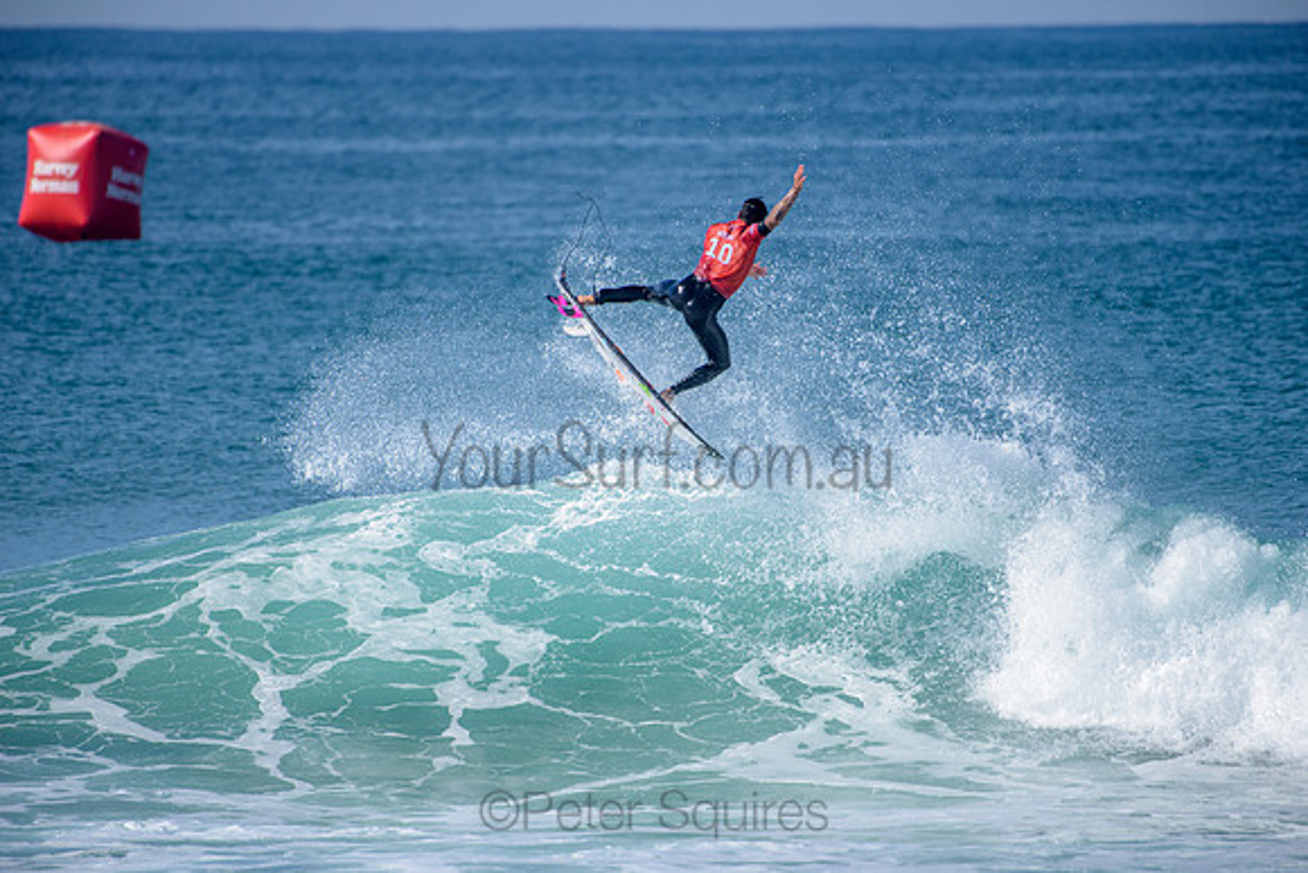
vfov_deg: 2.8
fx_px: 18170
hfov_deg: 4.1
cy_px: 436
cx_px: 654
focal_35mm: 500
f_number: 5.6
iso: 160
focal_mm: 500
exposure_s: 1/2000
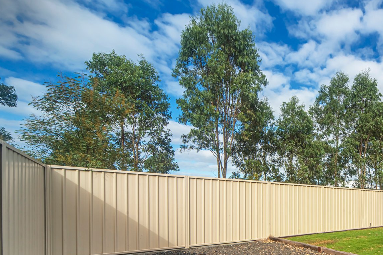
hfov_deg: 74.2
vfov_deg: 57.3
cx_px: 312
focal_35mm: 20
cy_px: 204
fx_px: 213
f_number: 14
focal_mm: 12
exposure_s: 1/160
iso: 125
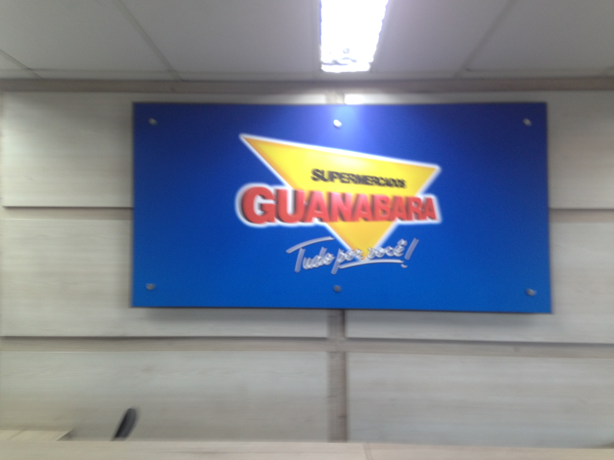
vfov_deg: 42.9
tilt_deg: +8.4
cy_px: 230
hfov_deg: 55.4
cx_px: 307
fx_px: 585
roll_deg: -0.1
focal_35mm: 33
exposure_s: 1/20
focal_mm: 4.12
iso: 80
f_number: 2.4
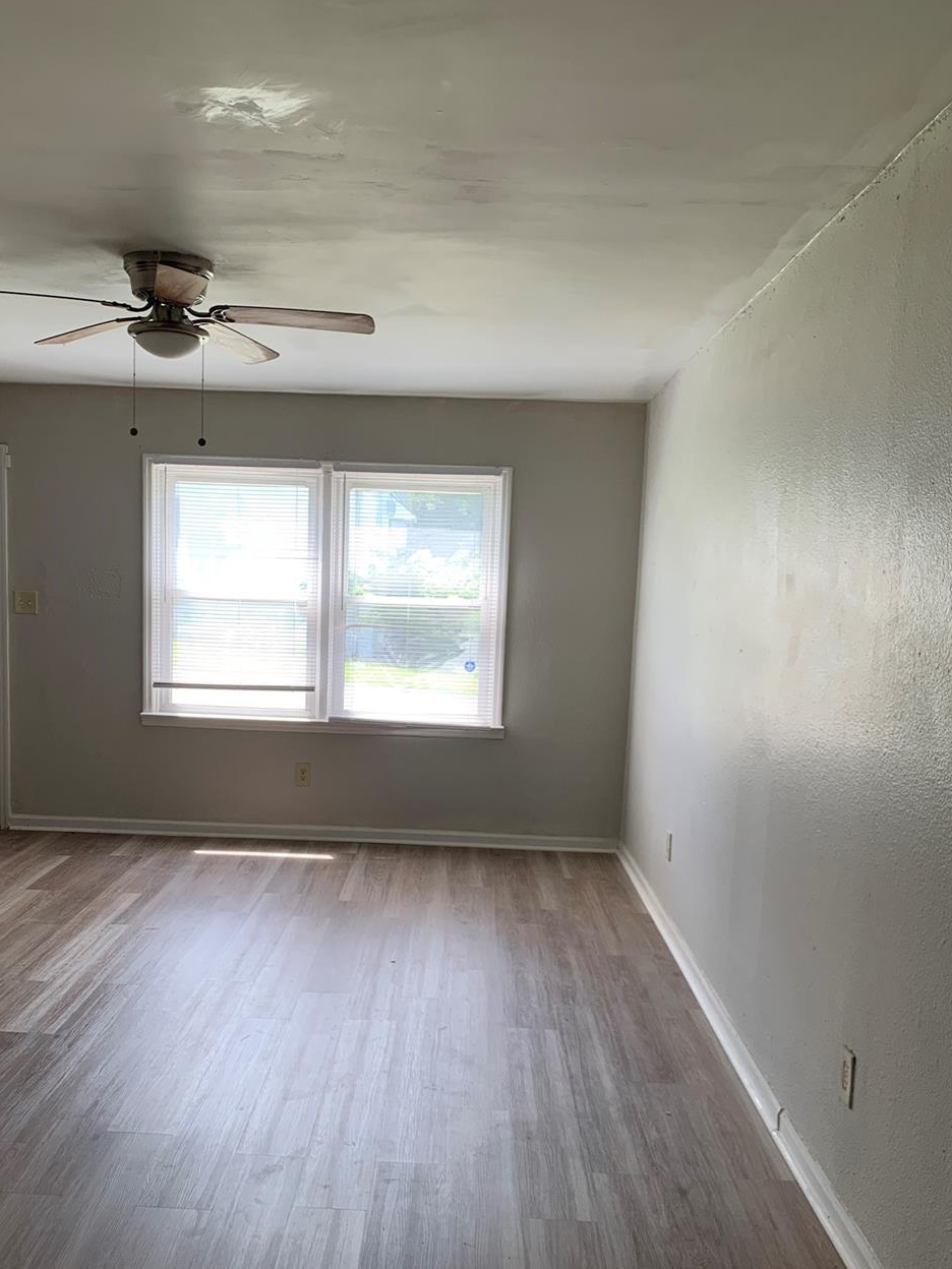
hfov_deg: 44.1
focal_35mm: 32
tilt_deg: -5.8
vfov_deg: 56.5
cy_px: 738
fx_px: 1173
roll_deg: -1.5
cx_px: 421
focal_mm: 4.25
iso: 50
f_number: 1.8
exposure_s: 1/121
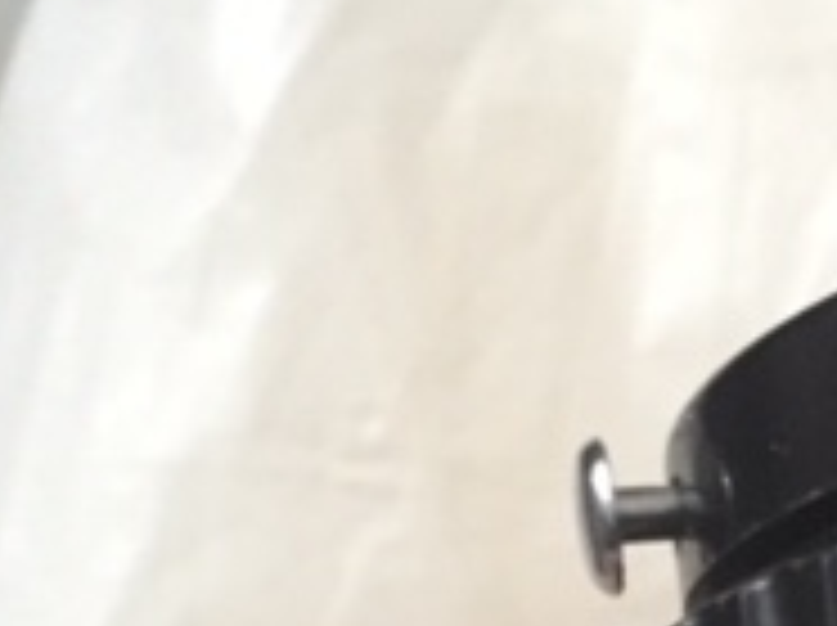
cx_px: 1161
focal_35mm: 100
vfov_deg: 13.7
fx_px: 2415
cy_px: 991
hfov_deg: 18.0
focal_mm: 4.15
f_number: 2.2
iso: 250
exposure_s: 1/20
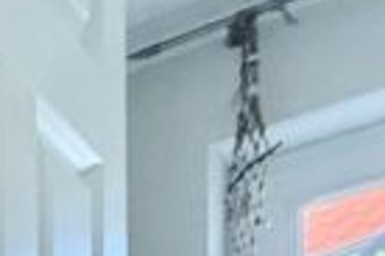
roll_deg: +0.3
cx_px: -862
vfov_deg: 9.4
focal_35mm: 108
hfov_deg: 10.5
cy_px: 813
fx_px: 1155
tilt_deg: -0.8
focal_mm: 2.22
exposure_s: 1/100
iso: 320
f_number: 2.2
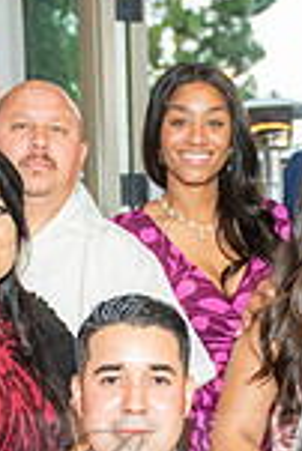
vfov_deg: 18.4
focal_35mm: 107
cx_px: 170
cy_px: 484
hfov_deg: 12.8
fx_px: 1343
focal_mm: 24
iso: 1250
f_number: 2.8
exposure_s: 1/125
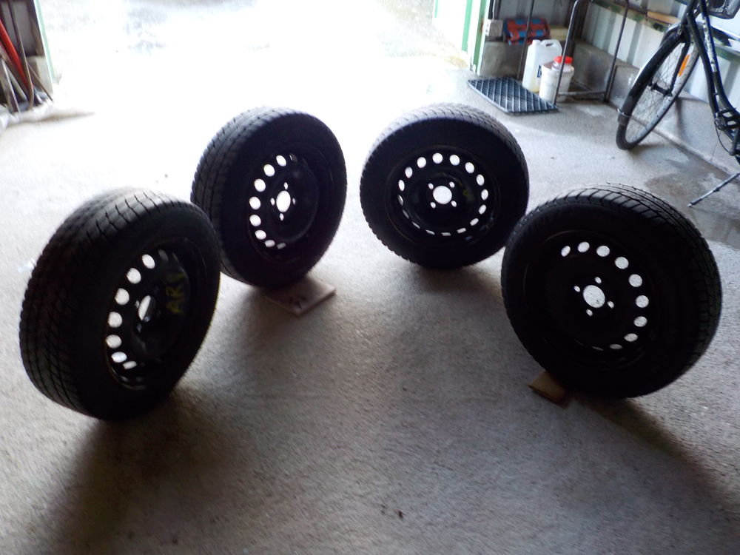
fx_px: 641
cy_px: 278
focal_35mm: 30
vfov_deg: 46.8
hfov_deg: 60.0
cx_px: 370
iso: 220
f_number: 3.3
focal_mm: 4.1
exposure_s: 1/30
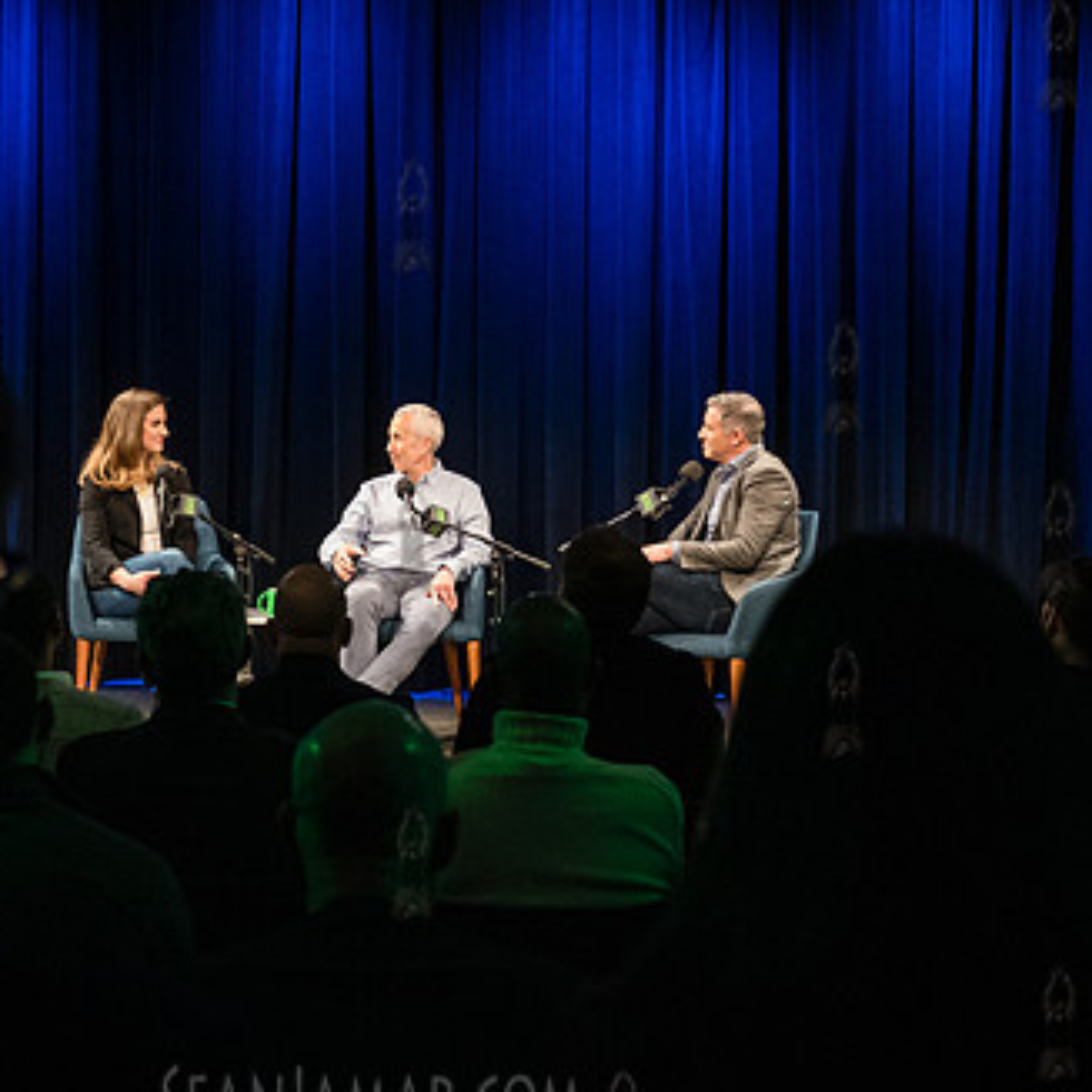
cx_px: 394
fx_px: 2106
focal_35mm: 59
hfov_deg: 28.9
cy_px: 536
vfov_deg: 29.1
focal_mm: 38
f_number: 4
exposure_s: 1/200
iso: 3200
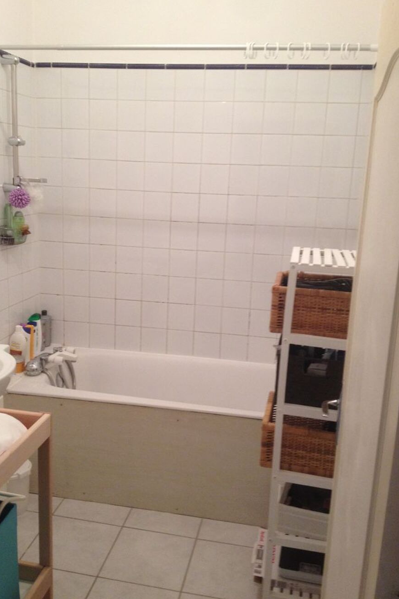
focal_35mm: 37
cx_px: 182
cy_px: 296
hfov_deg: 35.9
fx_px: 615
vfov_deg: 51.9
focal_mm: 4.28
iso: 160
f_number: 2.4
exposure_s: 1/20
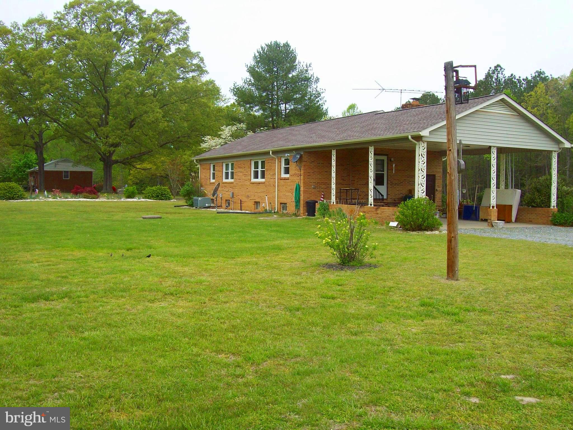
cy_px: 215
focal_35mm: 36
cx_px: 286
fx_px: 596
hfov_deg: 51.4
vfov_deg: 39.7
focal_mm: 6
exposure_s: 1/272
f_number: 4.8
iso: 80
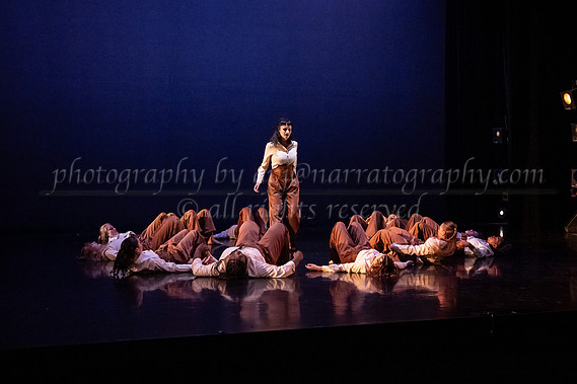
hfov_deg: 35.5
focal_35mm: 56
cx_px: 345
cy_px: 204
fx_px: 897
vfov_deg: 24.2
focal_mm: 46
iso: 4000
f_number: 3.5
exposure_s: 1/400
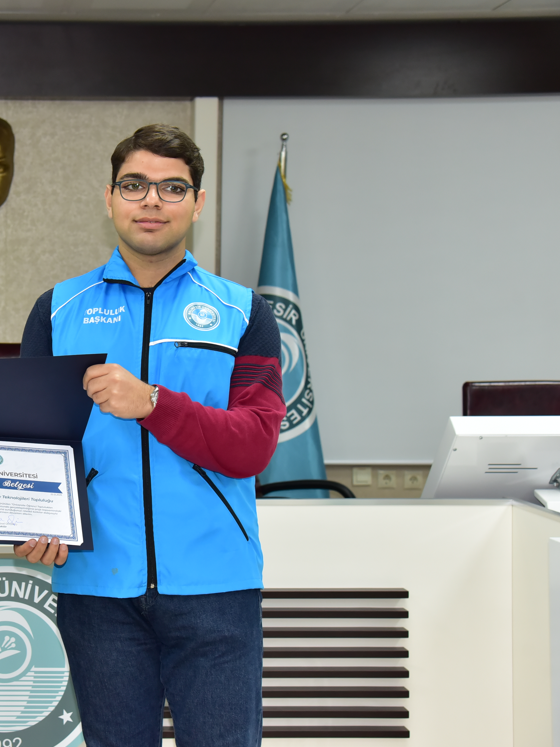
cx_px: 21
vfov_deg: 29.0
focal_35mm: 67
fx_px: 1445
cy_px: 373
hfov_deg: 21.3
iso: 1400
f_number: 5
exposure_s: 1/200
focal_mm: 46
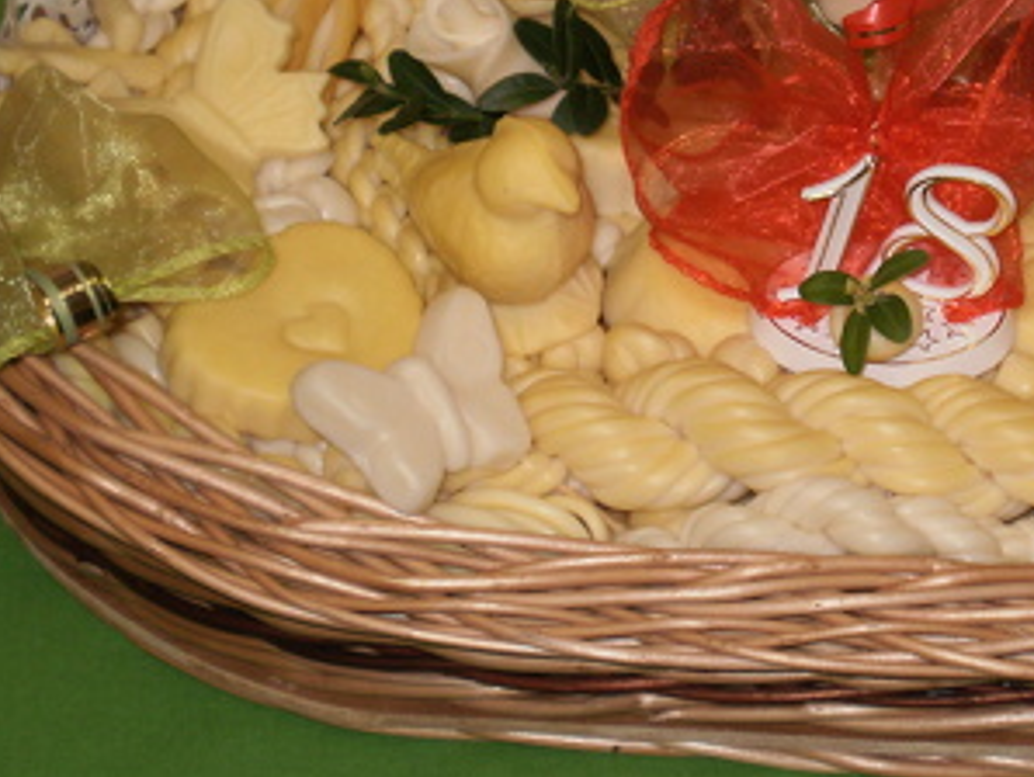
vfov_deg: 11.1
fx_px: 3976
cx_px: 864
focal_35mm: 133
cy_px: 153
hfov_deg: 14.7
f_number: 4.2
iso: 100
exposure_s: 1/40
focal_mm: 10.3
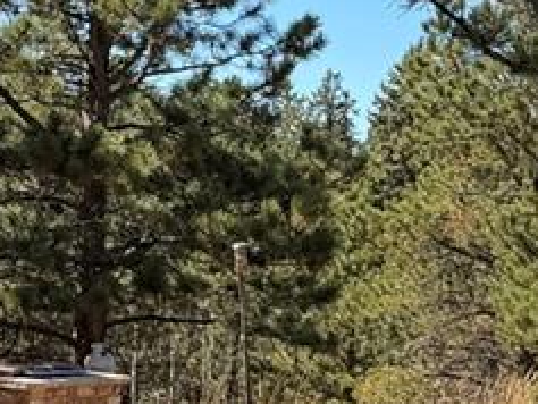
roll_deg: -5.0
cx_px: 127
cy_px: 132
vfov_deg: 10.2
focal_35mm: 146
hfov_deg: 13.5
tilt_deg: +1.2
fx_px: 2270
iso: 100
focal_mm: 6.76
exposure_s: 1/1901
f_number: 1.78
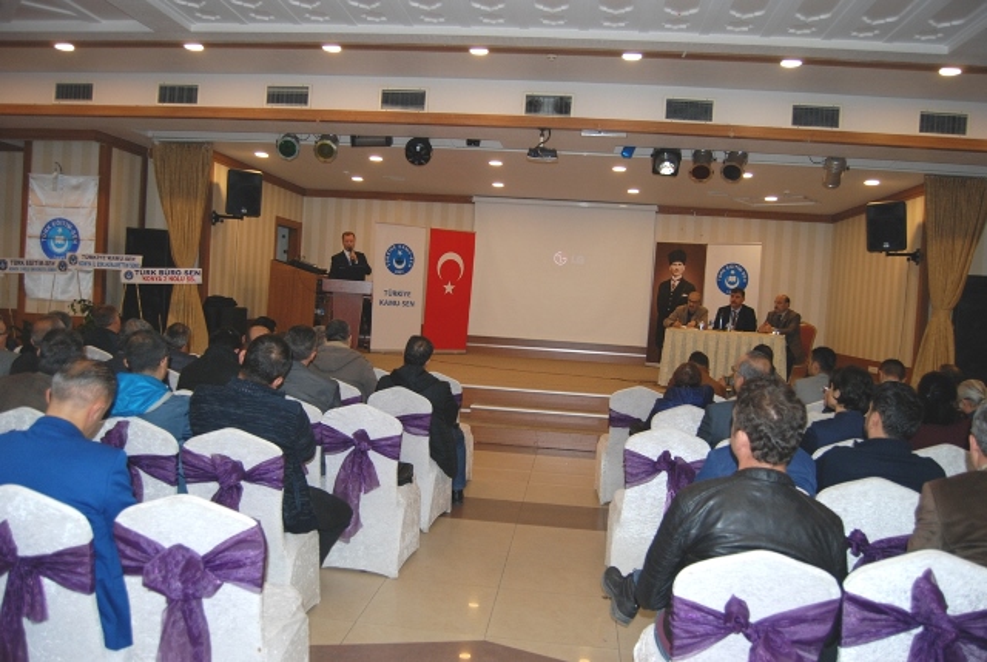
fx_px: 741
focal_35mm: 27
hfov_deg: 67.3
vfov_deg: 48.1
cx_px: 494
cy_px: 331
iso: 400
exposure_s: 1/60
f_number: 4
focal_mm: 18
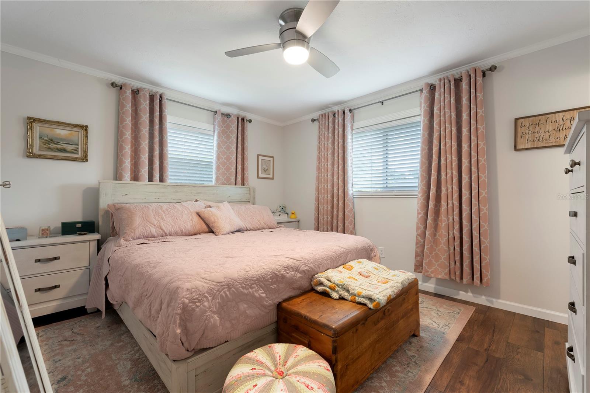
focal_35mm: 16
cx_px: 295
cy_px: 196
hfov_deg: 98.6
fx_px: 254
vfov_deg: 75.5
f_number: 8
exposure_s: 1/1.67
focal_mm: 15.5
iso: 500
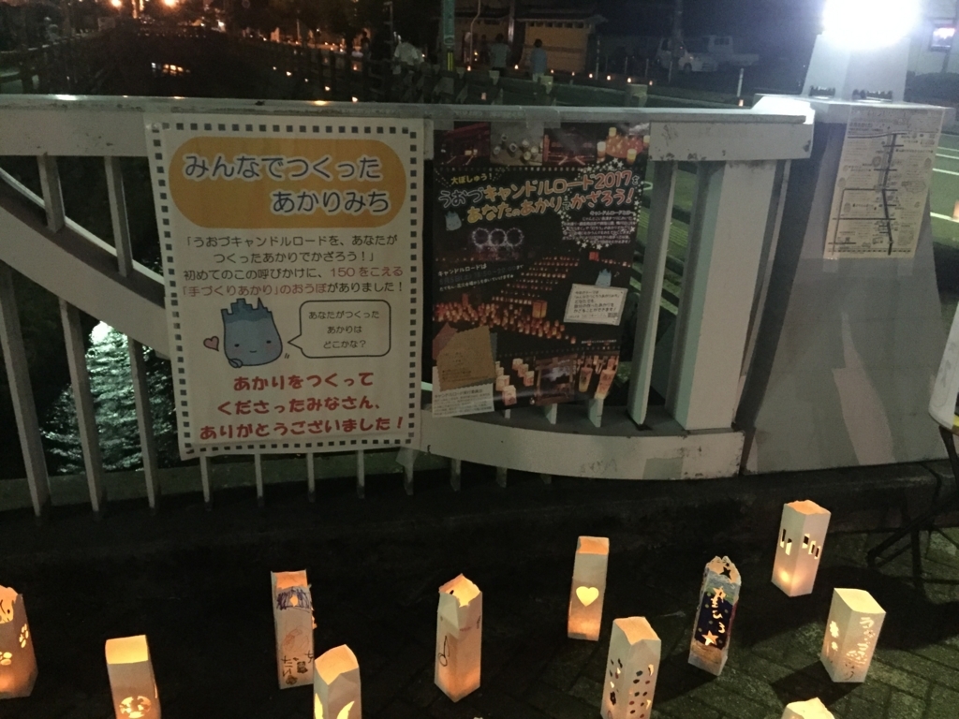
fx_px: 803
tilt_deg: -21.5
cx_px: 480
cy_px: 360
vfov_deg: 48.2
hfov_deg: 61.7
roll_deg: -3.3
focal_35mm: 29
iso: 1250
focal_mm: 4.15
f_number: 2.2
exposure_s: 1/15
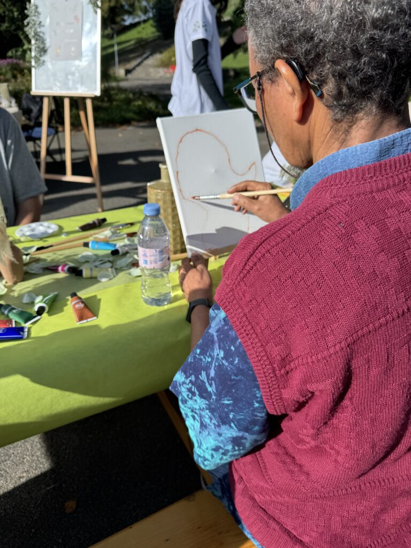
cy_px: 274
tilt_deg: -27.3
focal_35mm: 24
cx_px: 206
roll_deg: -1.4
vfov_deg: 71.6
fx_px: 380
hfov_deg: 56.8
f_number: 1.78
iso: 80
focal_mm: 6.76
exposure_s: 1/3802
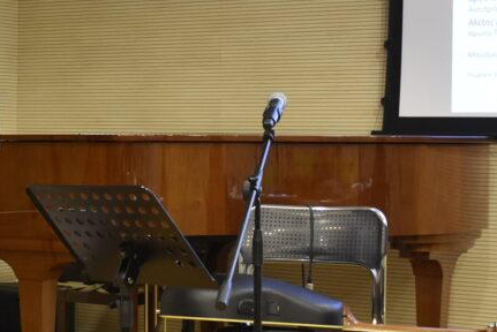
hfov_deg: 18.4
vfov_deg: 12.8
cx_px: -40
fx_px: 1478
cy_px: 164
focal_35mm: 107
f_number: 4
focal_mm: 30
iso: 1600
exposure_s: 1/50
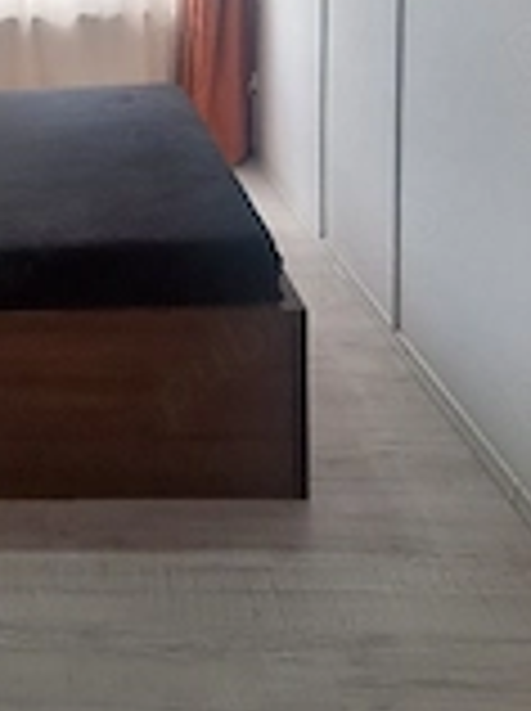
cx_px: 36
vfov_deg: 46.8
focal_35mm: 33
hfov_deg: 39.2
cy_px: 9
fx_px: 677
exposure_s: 1/60.2
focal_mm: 1.74
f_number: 2.2
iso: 80
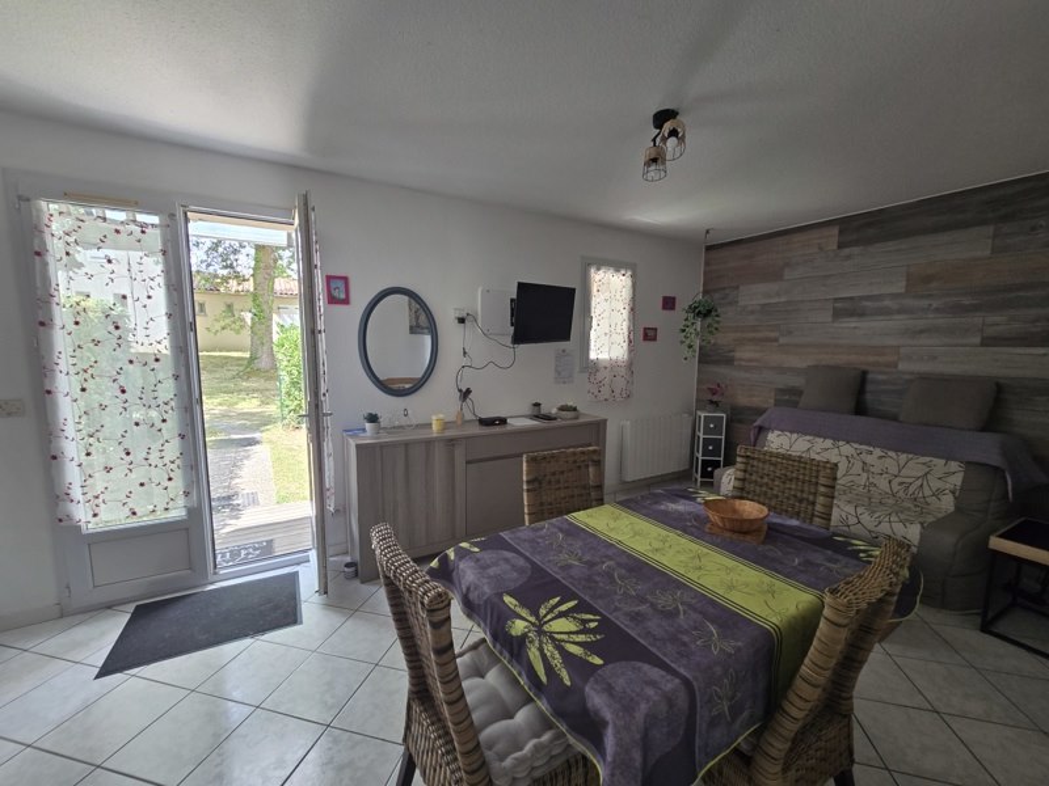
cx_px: 524
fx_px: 394
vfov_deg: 89.9
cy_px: 393
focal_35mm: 13
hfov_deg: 106.2
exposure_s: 1/60
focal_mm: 2.2
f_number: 2.2
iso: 100
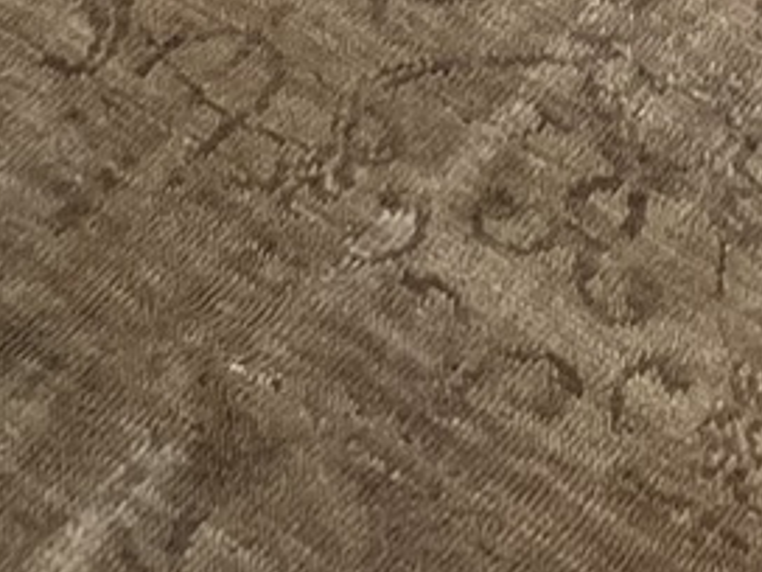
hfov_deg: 9.9
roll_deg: +1.9
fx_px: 4315
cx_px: 975
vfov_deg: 7.2
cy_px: -729
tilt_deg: -37.8
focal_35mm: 196
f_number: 1.6
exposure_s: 1/60
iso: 64
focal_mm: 4.2
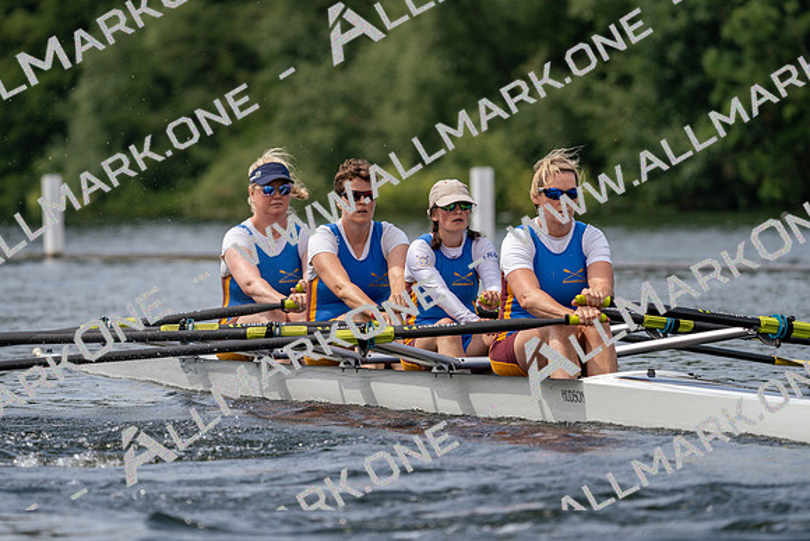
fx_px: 7674
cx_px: 405
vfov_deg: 4.0
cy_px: 270
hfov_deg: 6.0
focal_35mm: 341
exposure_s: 1/1600
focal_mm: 341
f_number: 6.3
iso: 250
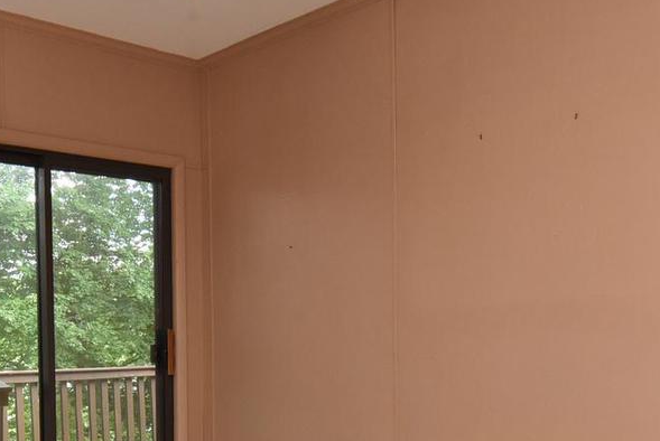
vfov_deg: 29.5
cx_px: 168
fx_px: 807
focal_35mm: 44
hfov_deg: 43.1
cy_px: 381
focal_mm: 12
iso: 800
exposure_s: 1/100
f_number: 8
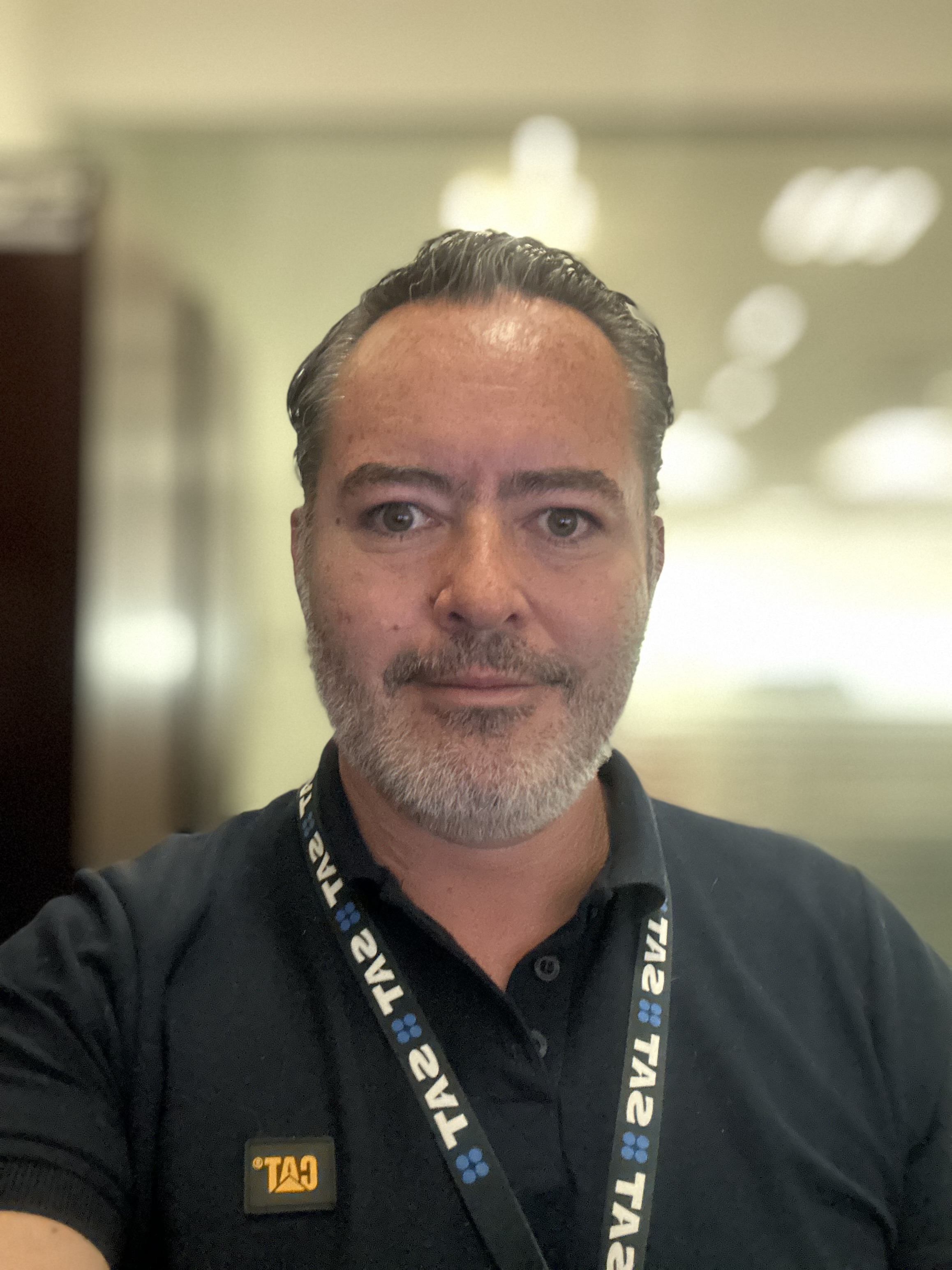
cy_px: 635
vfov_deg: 60.0
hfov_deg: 46.8
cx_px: 476
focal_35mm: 30
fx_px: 1100
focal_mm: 2.69
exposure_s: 1/24
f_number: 1.9
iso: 640
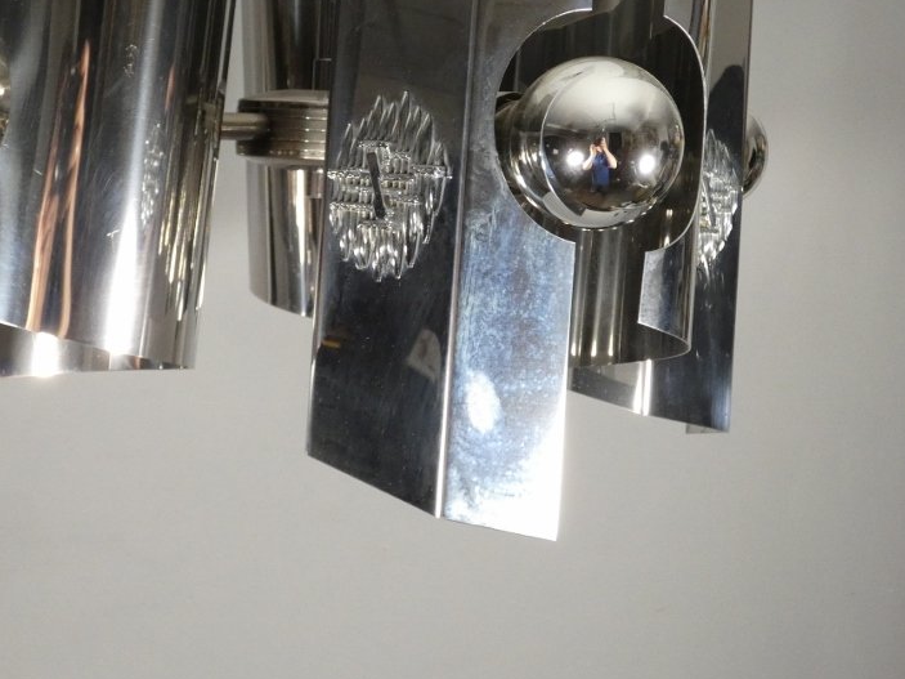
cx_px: 360
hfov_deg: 37.3
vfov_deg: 28.3
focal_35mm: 51
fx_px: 1333
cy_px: 211
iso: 500
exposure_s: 1/125
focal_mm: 6.2
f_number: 3.4
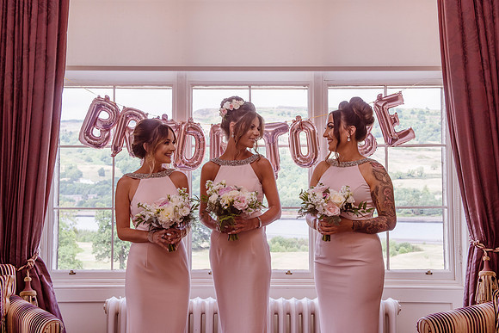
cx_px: 245
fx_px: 666
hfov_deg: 41.0
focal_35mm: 48
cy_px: 155
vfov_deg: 28.0
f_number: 5.6
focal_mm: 45
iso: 320
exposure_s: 1/250
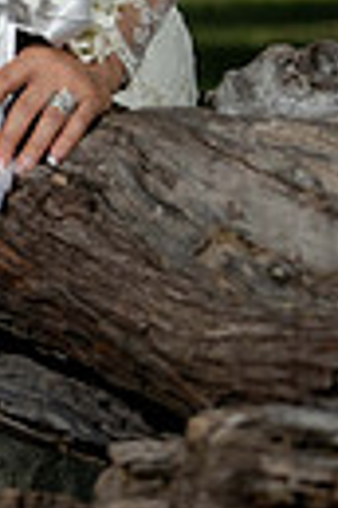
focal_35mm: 196
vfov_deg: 10.0
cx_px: -197
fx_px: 2760
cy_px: -362
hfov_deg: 6.9
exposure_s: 1/5000
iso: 200
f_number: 2.2
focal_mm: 56
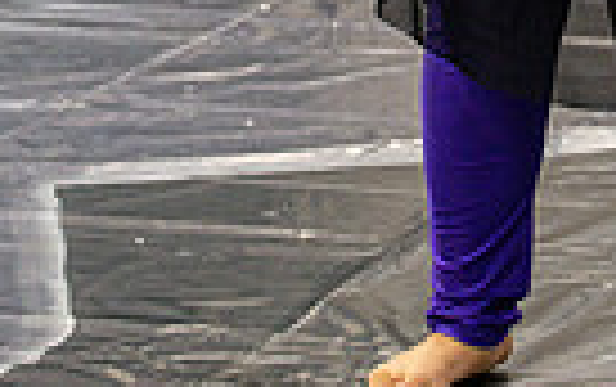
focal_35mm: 288
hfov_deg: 7.3
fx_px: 4841
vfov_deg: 4.5
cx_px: 553
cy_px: -590
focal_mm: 86
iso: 5600
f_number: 4
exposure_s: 1/500
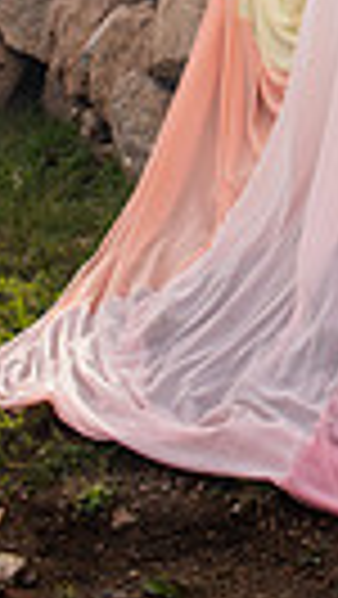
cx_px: 633
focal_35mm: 99
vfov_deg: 18.7
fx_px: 1574
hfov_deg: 11.3
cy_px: -328
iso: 100
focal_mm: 28
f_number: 9
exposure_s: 1/200
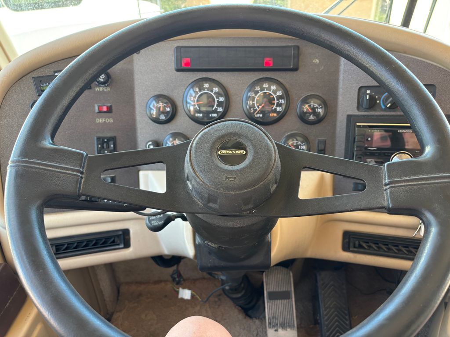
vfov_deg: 53.1
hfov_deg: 67.3
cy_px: 168
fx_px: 338
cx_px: 225
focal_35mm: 26
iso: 125
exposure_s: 1/121
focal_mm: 5.96
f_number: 1.6
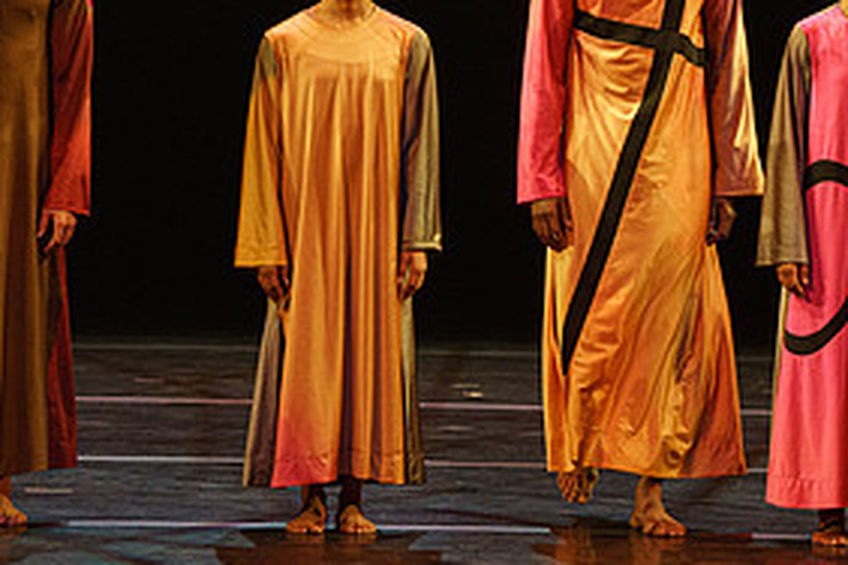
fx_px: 13826
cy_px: 20
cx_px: 538
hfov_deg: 3.5
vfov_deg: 2.3
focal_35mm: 587
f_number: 5.6
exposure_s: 1/320
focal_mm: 285
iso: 6400
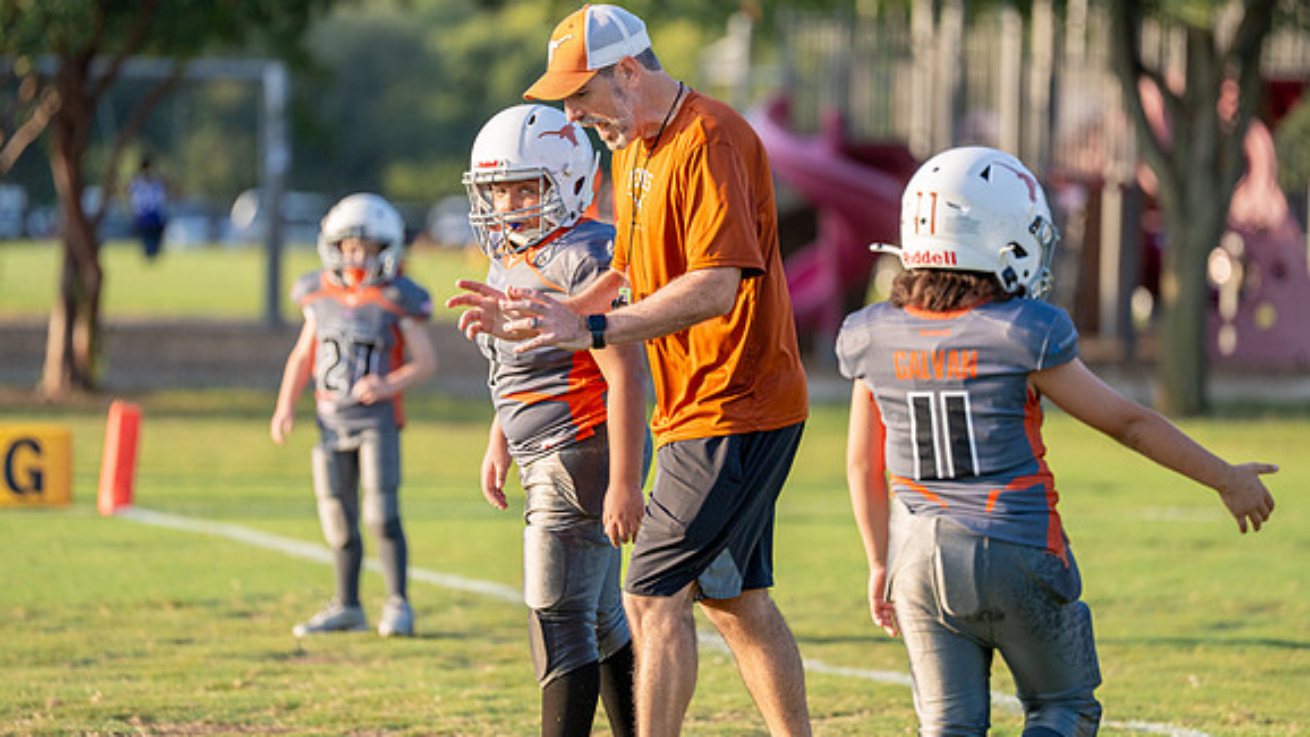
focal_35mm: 233
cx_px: 659
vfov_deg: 5.2
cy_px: 305
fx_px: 8093
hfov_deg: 9.3
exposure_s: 1/2500
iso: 320
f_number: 2.8
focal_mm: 200
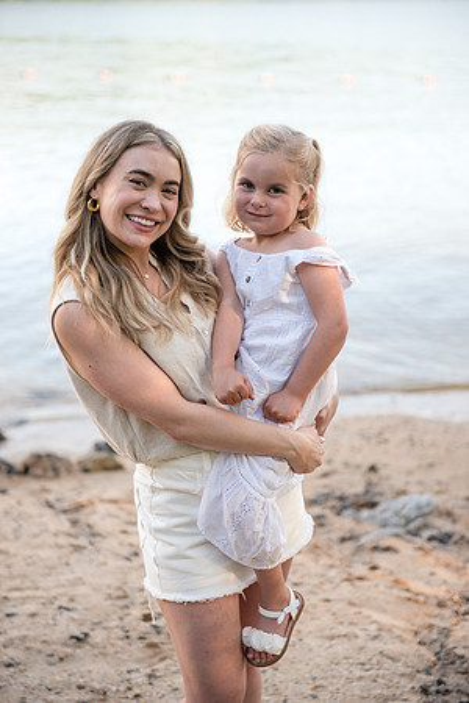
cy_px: 352
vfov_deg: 28.8
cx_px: 234
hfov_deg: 19.5
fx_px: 1368
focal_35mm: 70
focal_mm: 70
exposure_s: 1/1000
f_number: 3.2
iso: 500
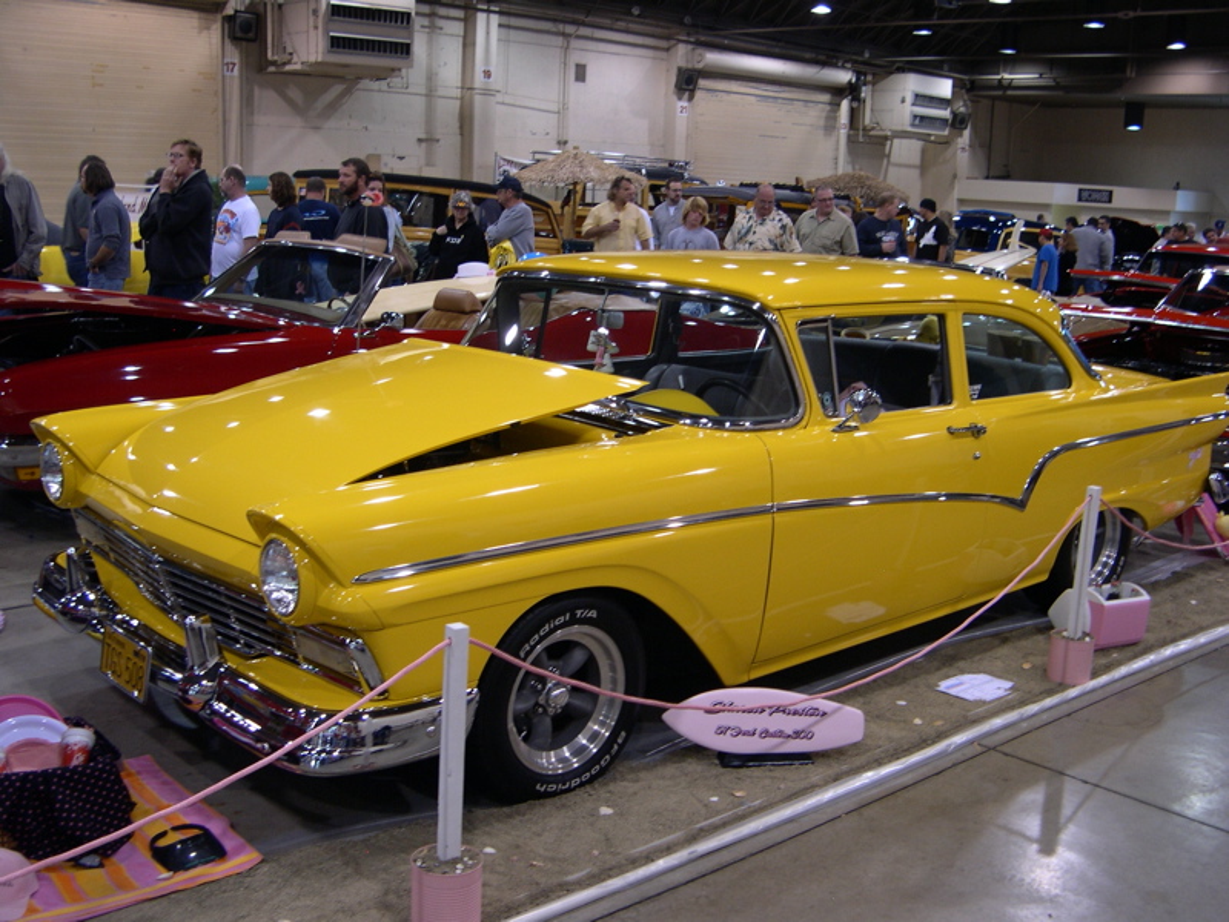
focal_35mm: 38
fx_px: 1349
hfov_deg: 49.0
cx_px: 614
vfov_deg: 37.7
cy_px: 461
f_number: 2.8
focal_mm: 8
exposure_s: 1/37.7
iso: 100
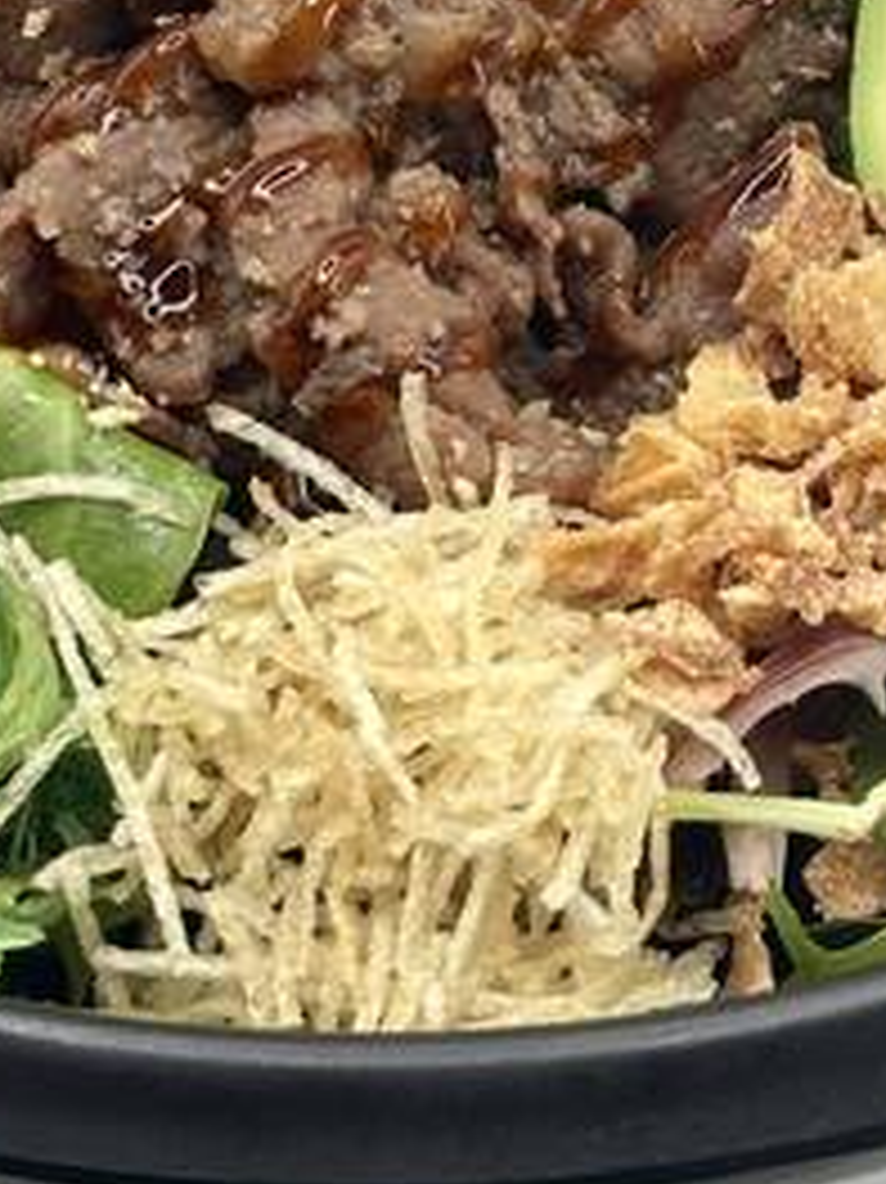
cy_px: -142
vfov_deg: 14.4
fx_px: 4577
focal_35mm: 134
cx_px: 382
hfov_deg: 11.1
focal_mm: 6.86
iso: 64
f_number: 1.78
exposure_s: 1/651
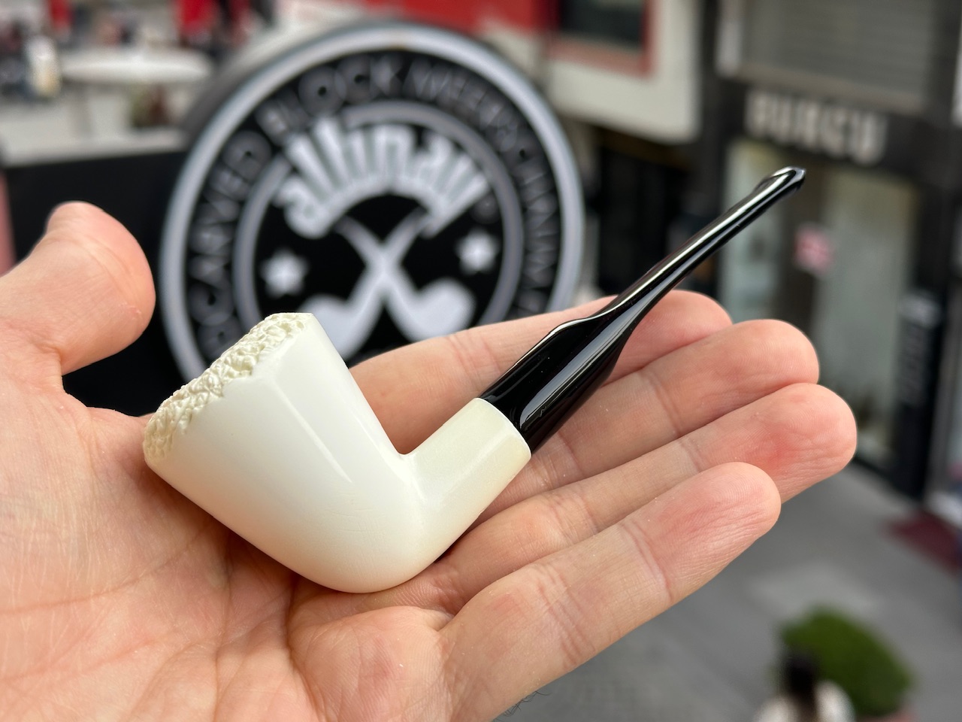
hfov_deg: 39.7
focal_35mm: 48
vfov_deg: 30.3
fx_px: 1334
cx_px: 481
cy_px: 361
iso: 64
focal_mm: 6.86
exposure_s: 1/456
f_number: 1.78
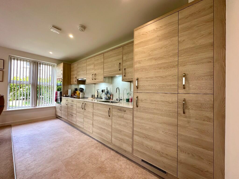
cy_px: 90
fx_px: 97
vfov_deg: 85.7
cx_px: 120
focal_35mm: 14
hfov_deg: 102.1
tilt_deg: +1.1
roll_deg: -1.2
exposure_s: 1/100
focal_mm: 2.22
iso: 160
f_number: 2.2
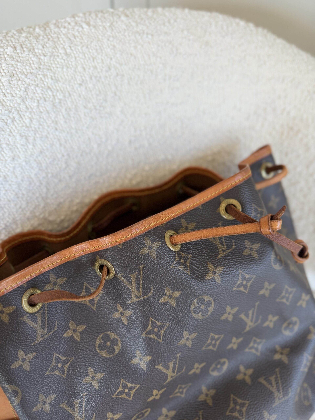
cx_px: 158
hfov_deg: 56.8
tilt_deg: -56.7
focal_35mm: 24
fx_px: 291
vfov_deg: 71.6
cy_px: 210
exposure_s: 1/121
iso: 100
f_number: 1.78
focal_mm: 6.76
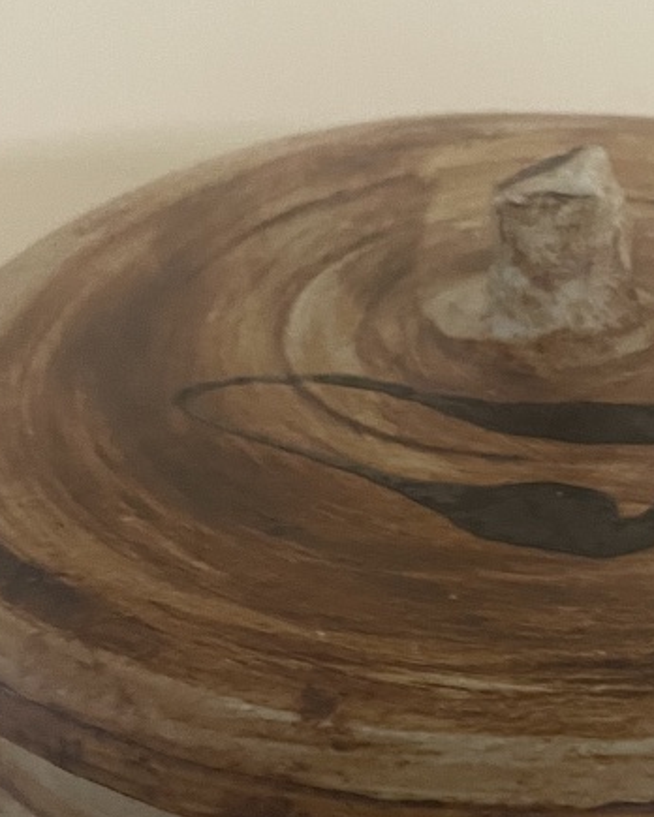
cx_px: 637
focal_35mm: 70
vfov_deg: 27.0
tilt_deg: -33.1
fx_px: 1694
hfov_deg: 21.2
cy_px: 533
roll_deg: +1.0
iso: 500
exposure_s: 1/50
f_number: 1.6
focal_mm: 4.2
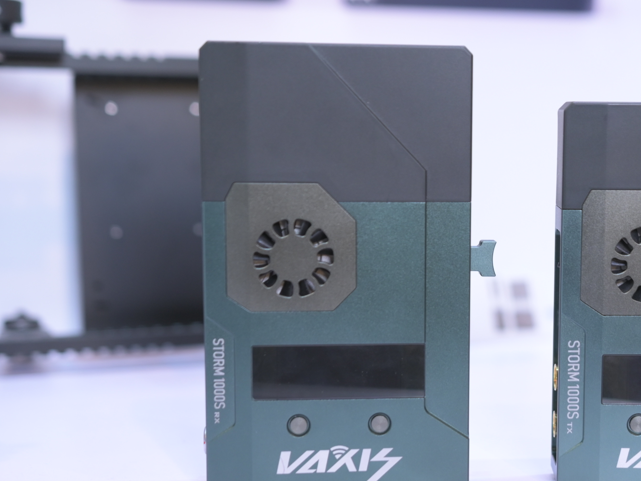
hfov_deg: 28.2
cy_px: 278
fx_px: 1259
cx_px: 467
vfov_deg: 21.6
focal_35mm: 68
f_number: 2.5
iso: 800
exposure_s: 1/200
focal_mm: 32
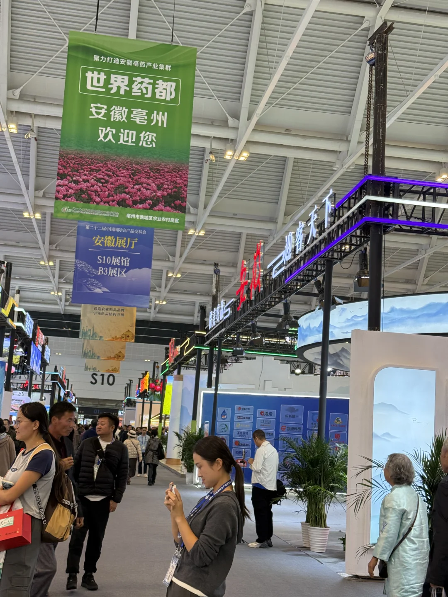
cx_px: 224
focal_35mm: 48
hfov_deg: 30.3
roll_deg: -3.5
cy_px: 298
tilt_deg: +9.8
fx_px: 828
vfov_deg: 39.7
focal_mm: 6.76
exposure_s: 1/100
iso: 64
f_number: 1.78
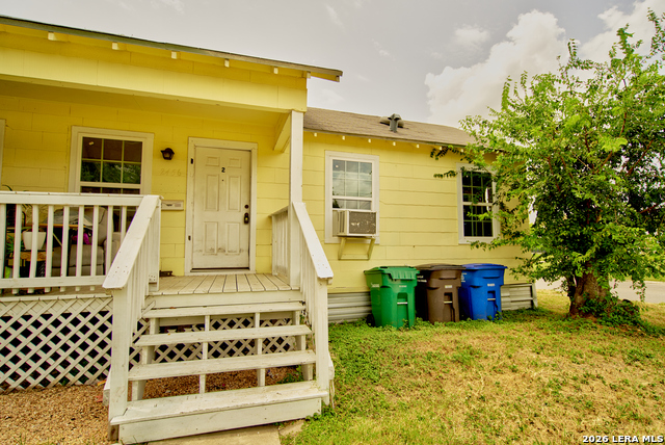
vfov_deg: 70.6
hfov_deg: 93.2
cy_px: 222
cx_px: 332
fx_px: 314
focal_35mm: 17
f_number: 4
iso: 100
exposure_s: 1/1500
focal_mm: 17
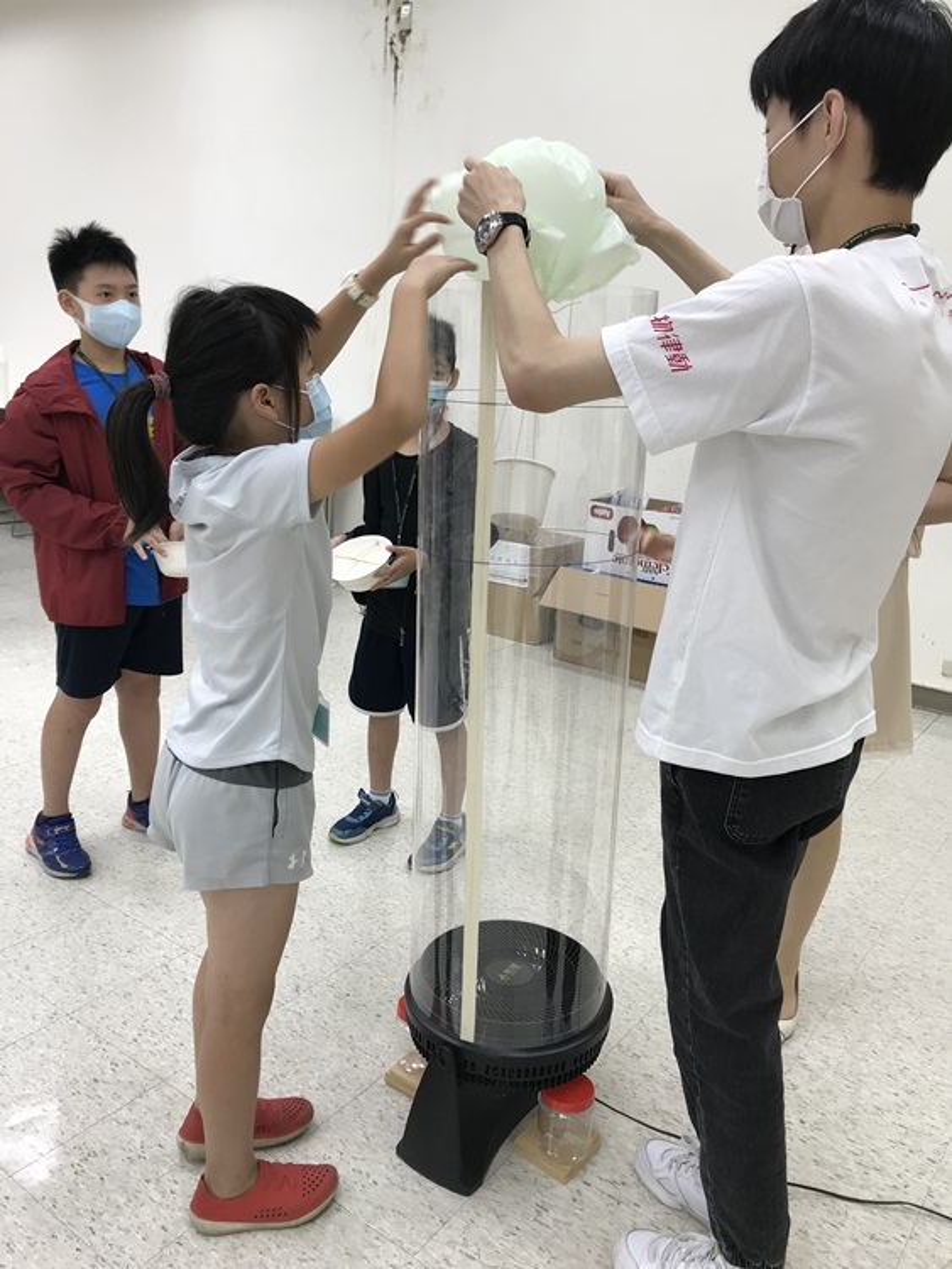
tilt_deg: -13.4
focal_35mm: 28
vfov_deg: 63.4
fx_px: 1026
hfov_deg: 49.8
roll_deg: -3.5
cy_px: 634
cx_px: 476
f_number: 1.8
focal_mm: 3.99
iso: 25
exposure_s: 1/60
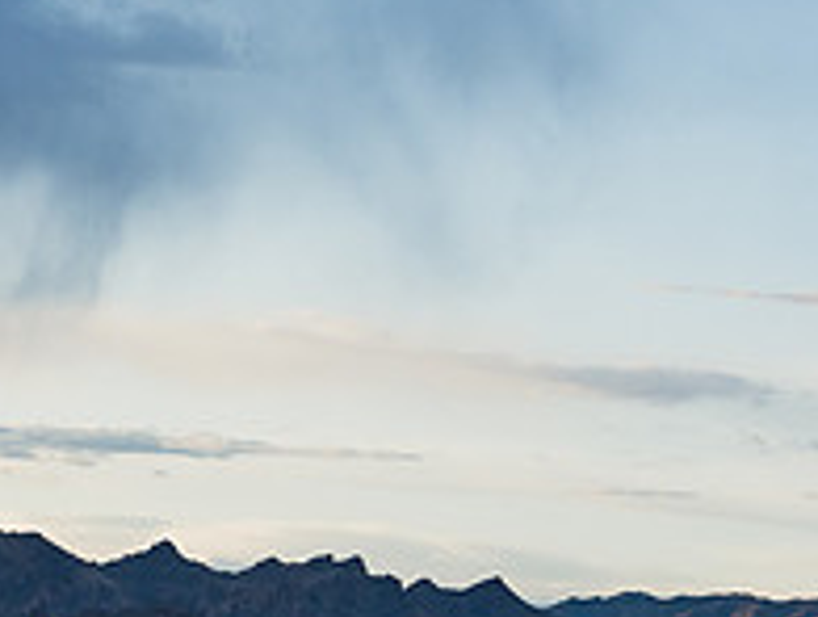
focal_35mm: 137
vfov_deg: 10.7
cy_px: 686
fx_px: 3243
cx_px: 164
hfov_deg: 14.3
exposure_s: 1/500
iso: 1000
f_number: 8
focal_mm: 48
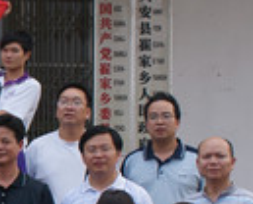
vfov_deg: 7.9
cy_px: 187
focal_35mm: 196
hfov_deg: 9.4
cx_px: -194
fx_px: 1472
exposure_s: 1/60
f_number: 5.6
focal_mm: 30
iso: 100
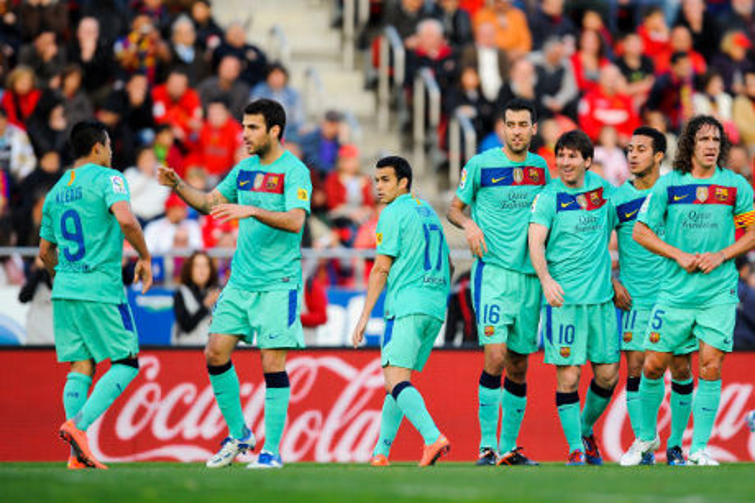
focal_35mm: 400
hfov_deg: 5.2
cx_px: 378
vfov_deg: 3.4
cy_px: 252
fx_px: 8383
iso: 1000
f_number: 3.2
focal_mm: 400
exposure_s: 1/1250
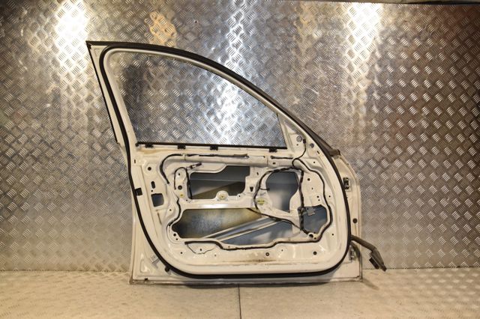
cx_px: 240
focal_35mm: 32
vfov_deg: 41.7
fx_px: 420
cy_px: 160
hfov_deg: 59.5
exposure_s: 1/200
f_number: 9
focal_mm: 21
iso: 800
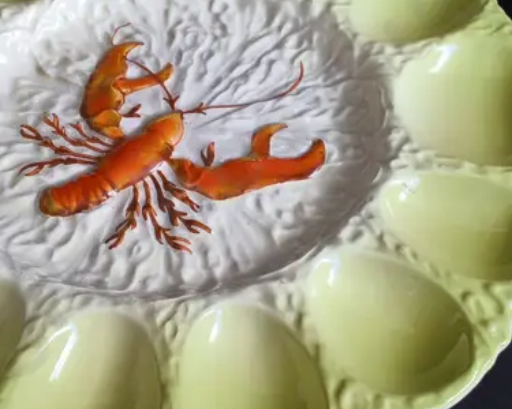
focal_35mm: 72
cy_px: 91
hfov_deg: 26.3
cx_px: 333
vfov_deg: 21.0
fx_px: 1091
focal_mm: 2.87
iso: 40
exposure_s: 1/100
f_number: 2
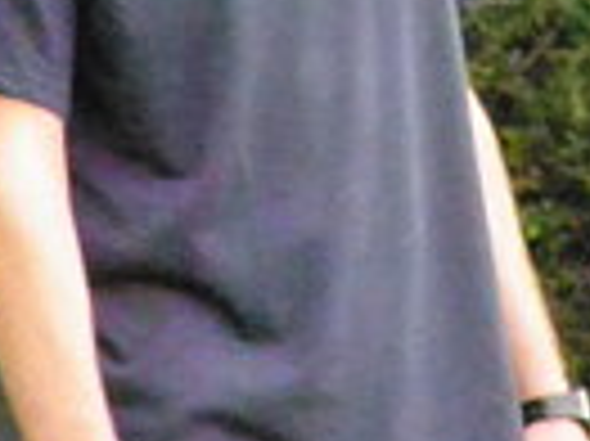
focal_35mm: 2061
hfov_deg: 1.0
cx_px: 329
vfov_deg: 0.7
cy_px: -153
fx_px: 35096
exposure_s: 1/640
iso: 6400
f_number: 5.6
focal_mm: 119.6
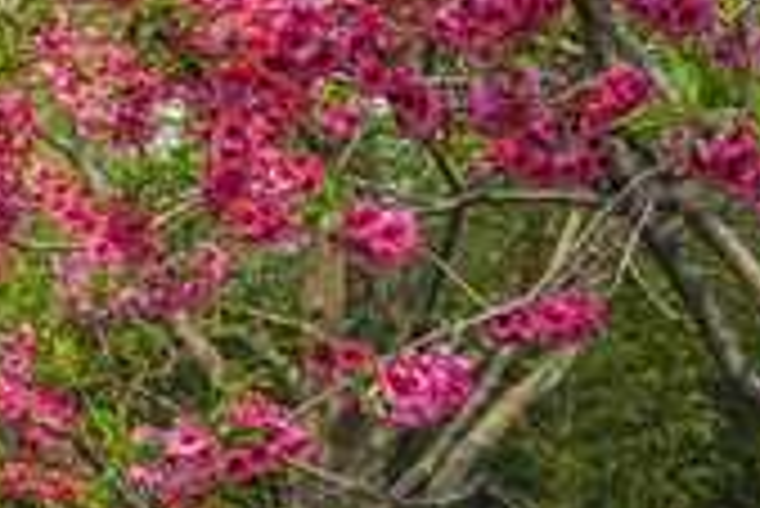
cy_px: 301
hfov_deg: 16.8
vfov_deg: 12.3
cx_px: -333
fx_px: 2366
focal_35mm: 112
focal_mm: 35
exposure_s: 1/200
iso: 125
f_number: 8
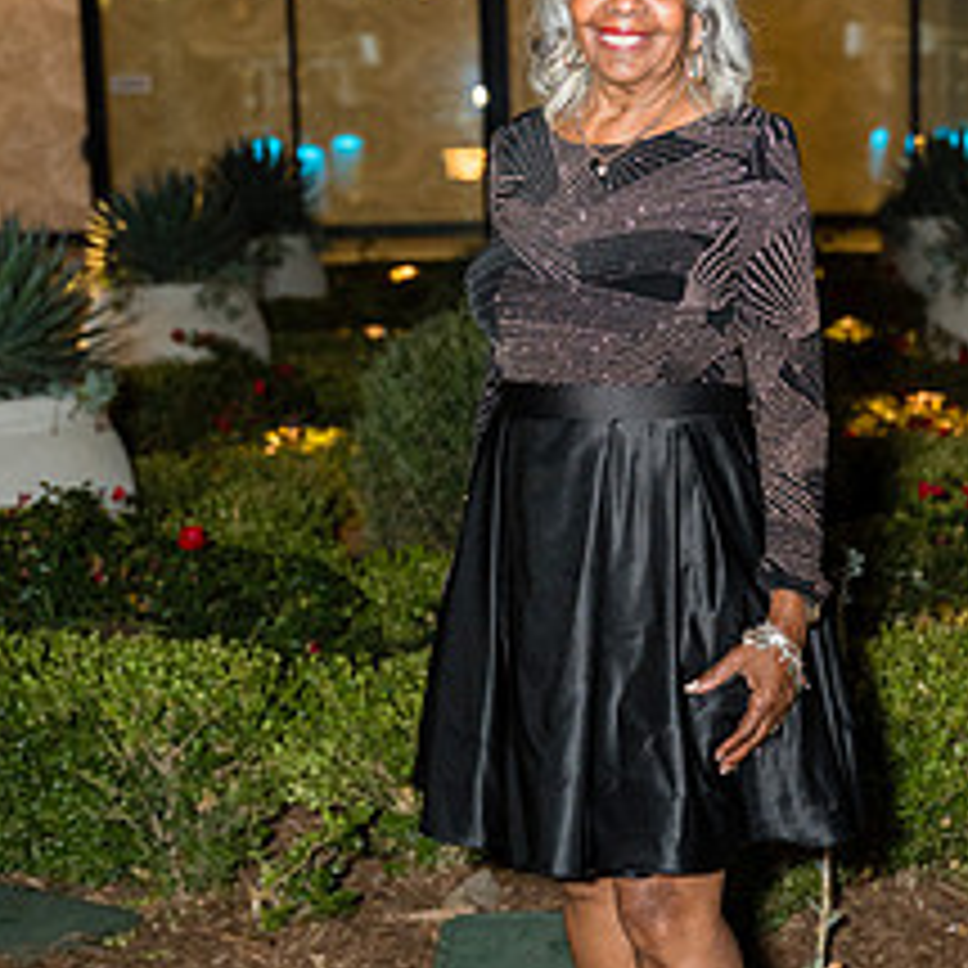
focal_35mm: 75
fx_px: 2373
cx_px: 662
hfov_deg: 22.9
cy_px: 513
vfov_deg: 23.1
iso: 3200
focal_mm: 42.1
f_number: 2.8
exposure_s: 1/125
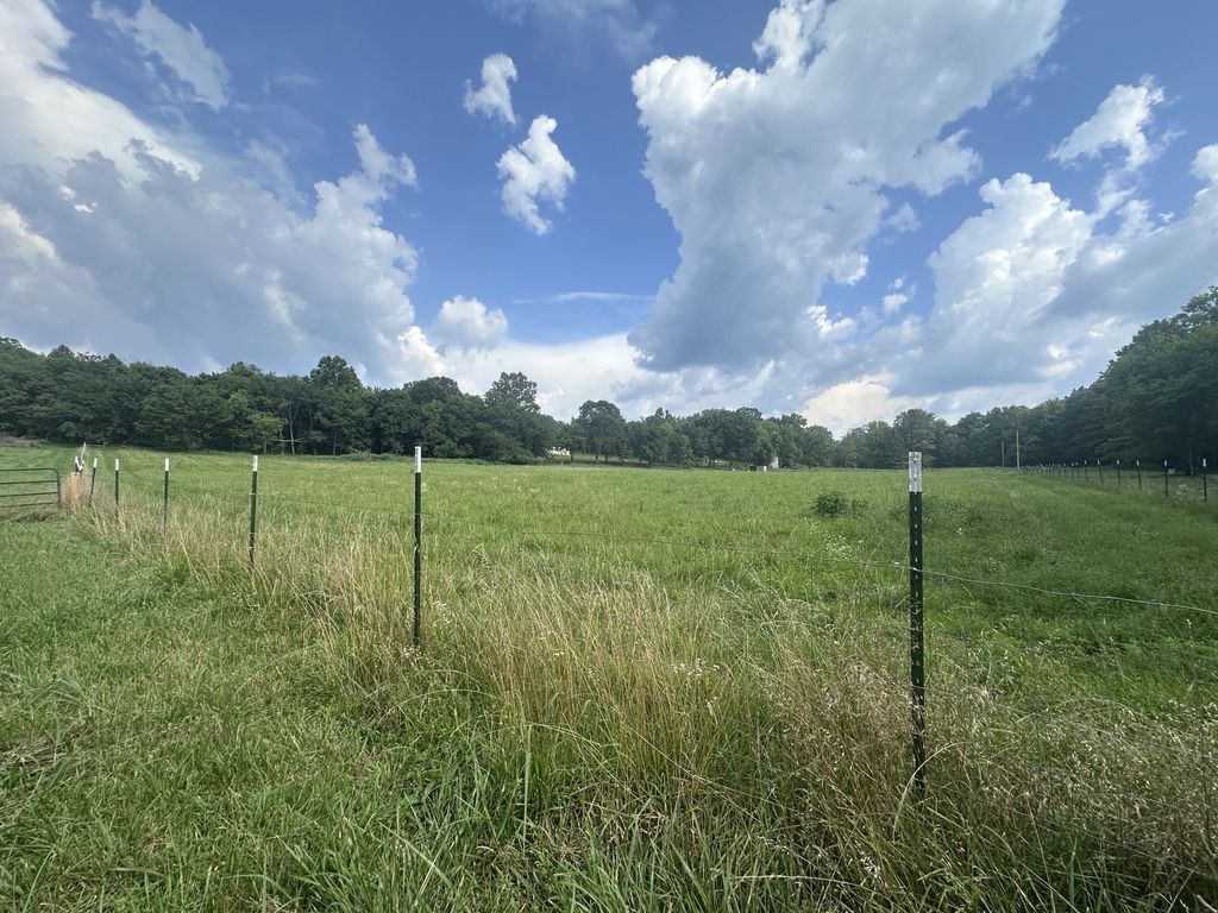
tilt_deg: +1.4
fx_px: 493
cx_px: 609
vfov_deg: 85.7
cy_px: 456
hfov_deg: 102.1
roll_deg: +0.5
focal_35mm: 14
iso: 40
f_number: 2.2
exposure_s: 1/1511
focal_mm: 2.22
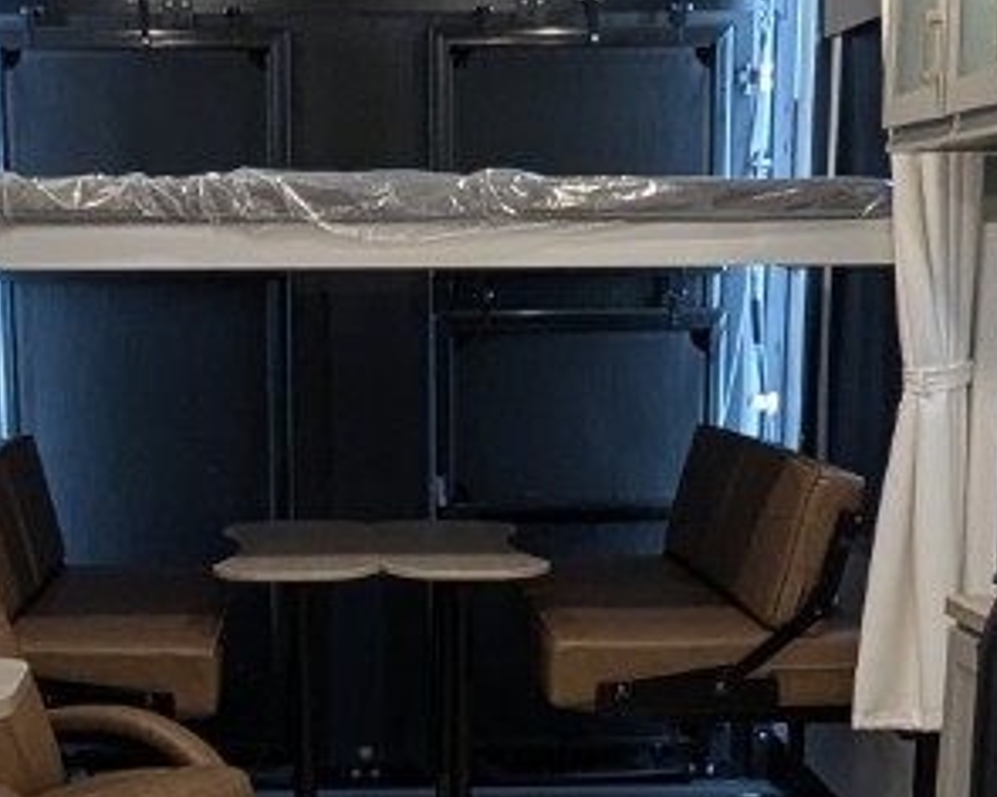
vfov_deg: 20.2
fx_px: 2184
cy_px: 760
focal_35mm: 74
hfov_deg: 25.6
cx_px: 343
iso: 237
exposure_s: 1/58.1
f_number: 2.2
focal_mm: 2.35
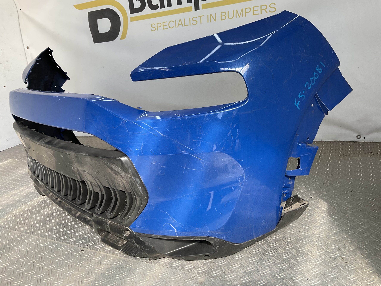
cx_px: 190
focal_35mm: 29
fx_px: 319
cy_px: 143
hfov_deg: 61.7
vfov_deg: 48.2
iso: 16
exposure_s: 1/269
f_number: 1.8
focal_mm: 3
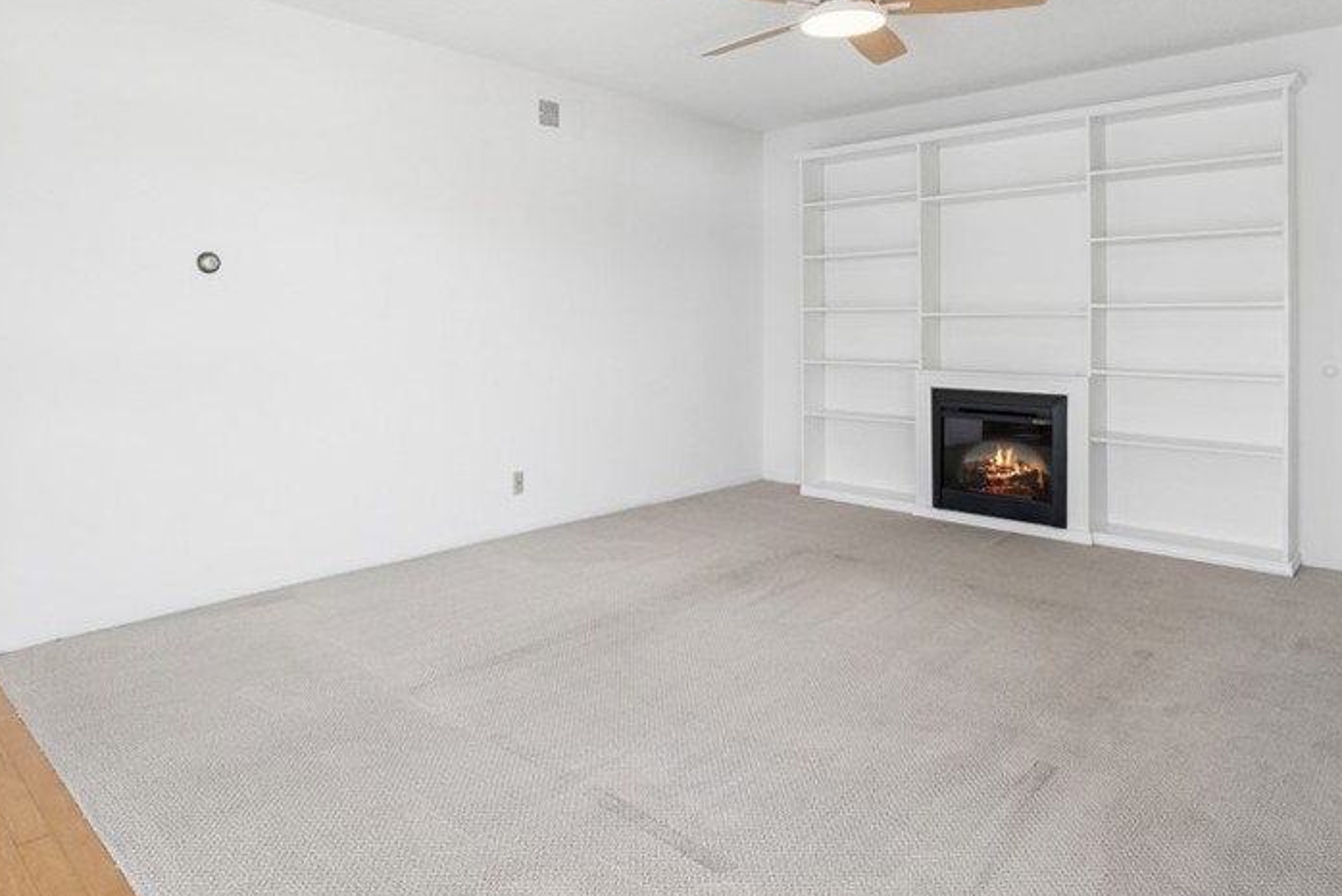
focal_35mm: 22
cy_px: 320
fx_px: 820
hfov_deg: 78.4
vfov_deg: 56.4
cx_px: 623
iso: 400
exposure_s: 1/30
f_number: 8
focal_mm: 15
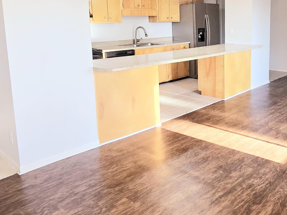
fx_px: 265
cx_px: 206
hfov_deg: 54.8
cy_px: 71
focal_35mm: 32
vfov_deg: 43.5
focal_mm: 2.2
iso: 100
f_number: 2.2
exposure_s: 1/60.2
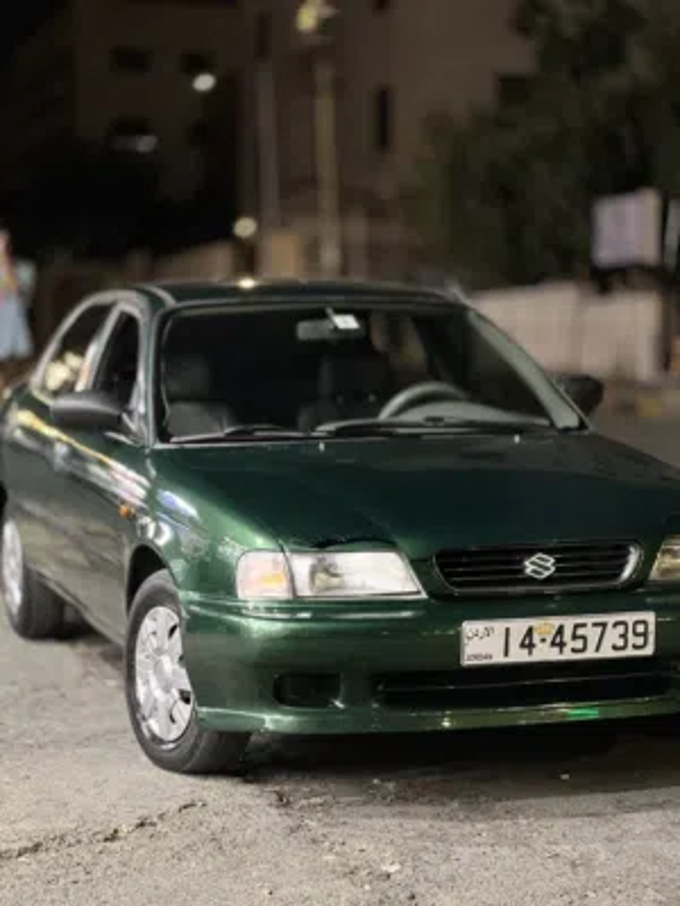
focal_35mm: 77
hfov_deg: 19.1
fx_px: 2017
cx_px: 340
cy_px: 453
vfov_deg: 25.3
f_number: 2.8
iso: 400
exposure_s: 1/25
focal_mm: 9
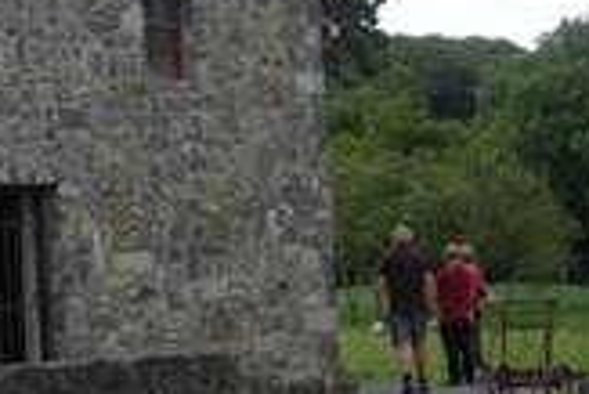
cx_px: -83
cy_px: 134
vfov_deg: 12.5
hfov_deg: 17.8
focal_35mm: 110
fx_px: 1801
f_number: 4.8
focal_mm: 7.5
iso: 64
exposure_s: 1/196
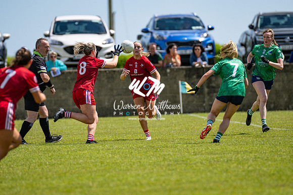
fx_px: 3660
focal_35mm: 450
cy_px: 98
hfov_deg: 4.6
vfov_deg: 3.1
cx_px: 146
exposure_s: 1/6400
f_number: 2.8
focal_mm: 300
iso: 160
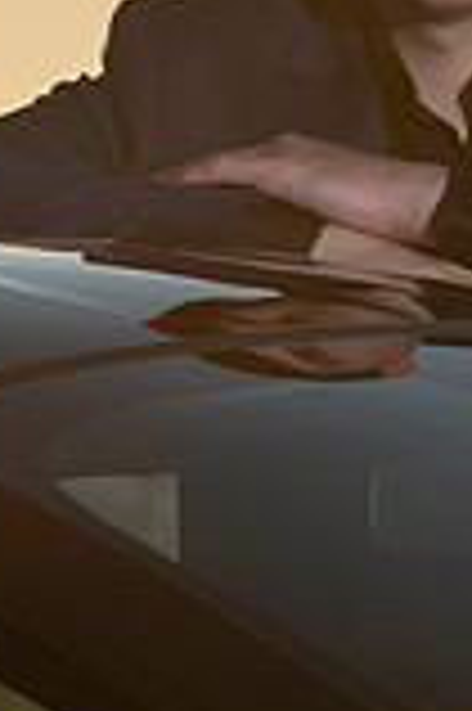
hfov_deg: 1.8
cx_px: 358
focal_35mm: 781
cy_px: 160
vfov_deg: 2.6
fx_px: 15392
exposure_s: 1/250
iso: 31
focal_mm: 155
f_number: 9
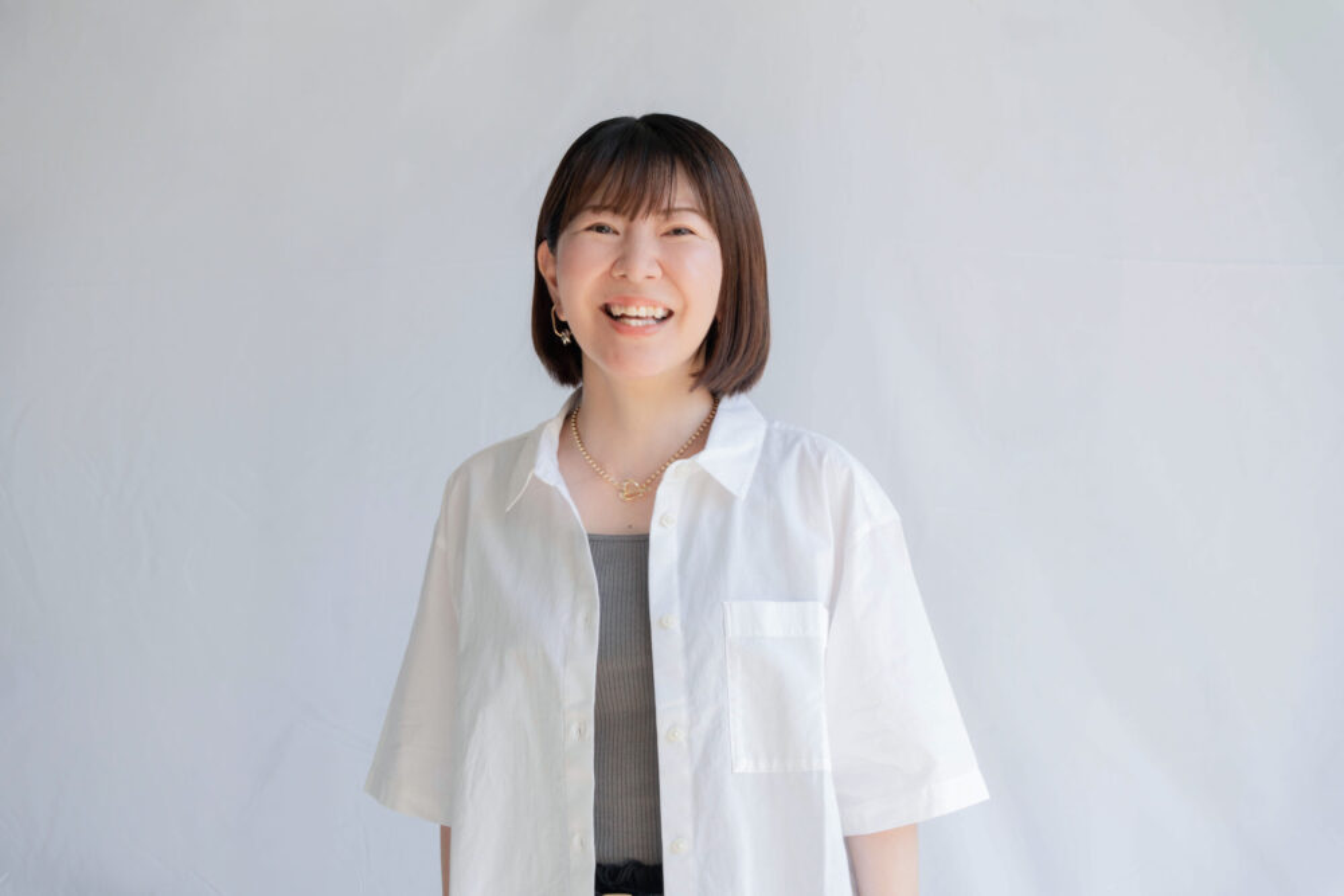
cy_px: 448
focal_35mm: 88
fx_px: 3289
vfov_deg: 15.5
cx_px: 672
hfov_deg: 23.1
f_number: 7.1
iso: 320
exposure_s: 1/60
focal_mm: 88.1
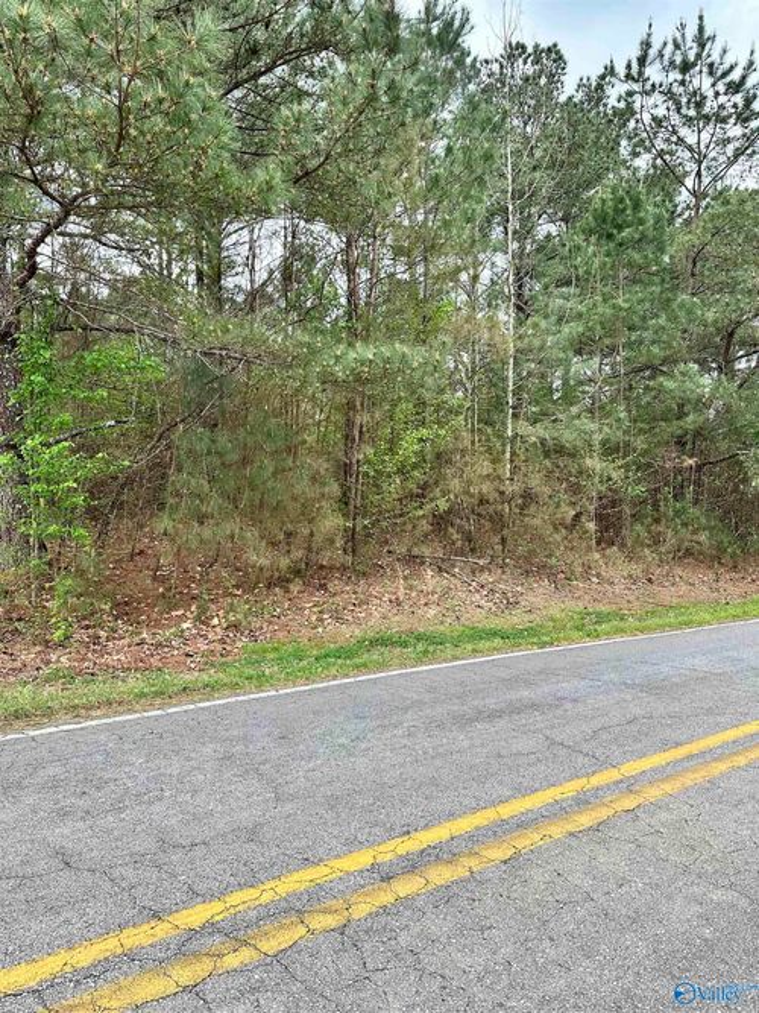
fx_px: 702
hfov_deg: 56.8
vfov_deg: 71.6
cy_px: 506
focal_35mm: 24
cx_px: 380
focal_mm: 6.86
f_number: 1.78
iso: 80
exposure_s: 1/879
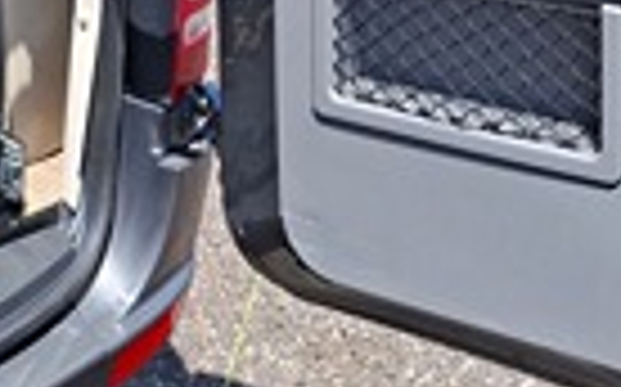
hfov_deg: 26.7
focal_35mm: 77
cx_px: 396
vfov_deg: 14.1
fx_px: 1302
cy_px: -396
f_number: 1.8
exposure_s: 1/1364
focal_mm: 4.69
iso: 25
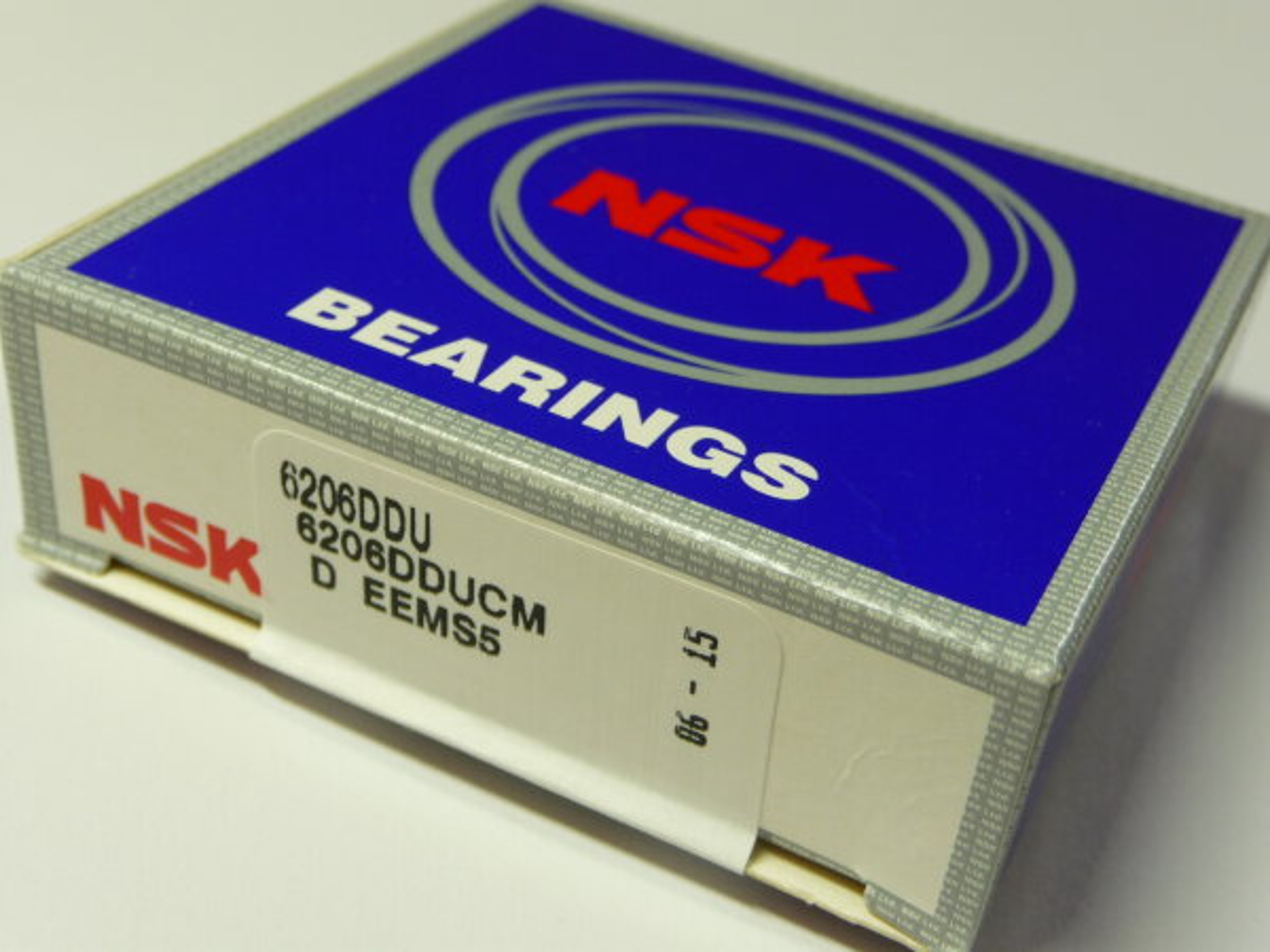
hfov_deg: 38.2
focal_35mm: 50
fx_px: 1834
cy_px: 476
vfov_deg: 29.1
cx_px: 635
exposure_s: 1/40
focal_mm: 8.5
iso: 125
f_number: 4.2
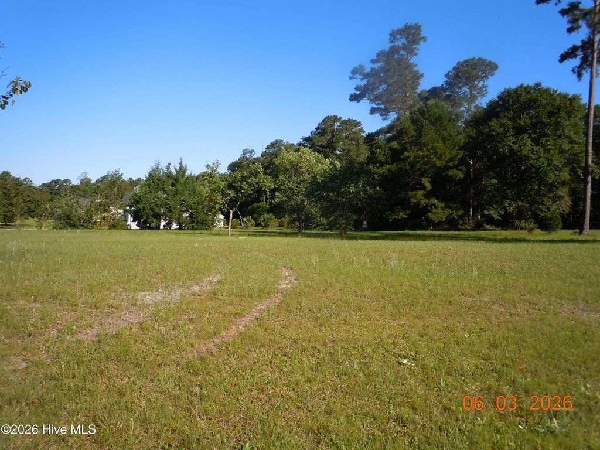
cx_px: 300
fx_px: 485
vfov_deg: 49.7
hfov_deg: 63.4
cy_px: 225
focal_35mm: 28
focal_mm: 5
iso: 100
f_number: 3.7
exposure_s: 1/640
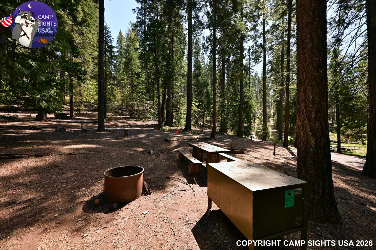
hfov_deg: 104.3
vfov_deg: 81.2
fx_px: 146
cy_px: 125
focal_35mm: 14
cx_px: 188
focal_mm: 14
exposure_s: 1/200
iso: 100
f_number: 4.5
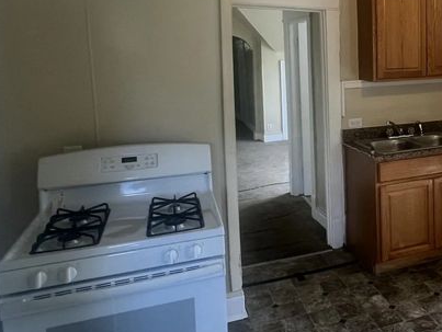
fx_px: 422
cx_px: 373
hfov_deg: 50.8
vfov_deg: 42.0
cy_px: 93
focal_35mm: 33
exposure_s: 1/120
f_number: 1.8
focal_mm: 1.57
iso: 250
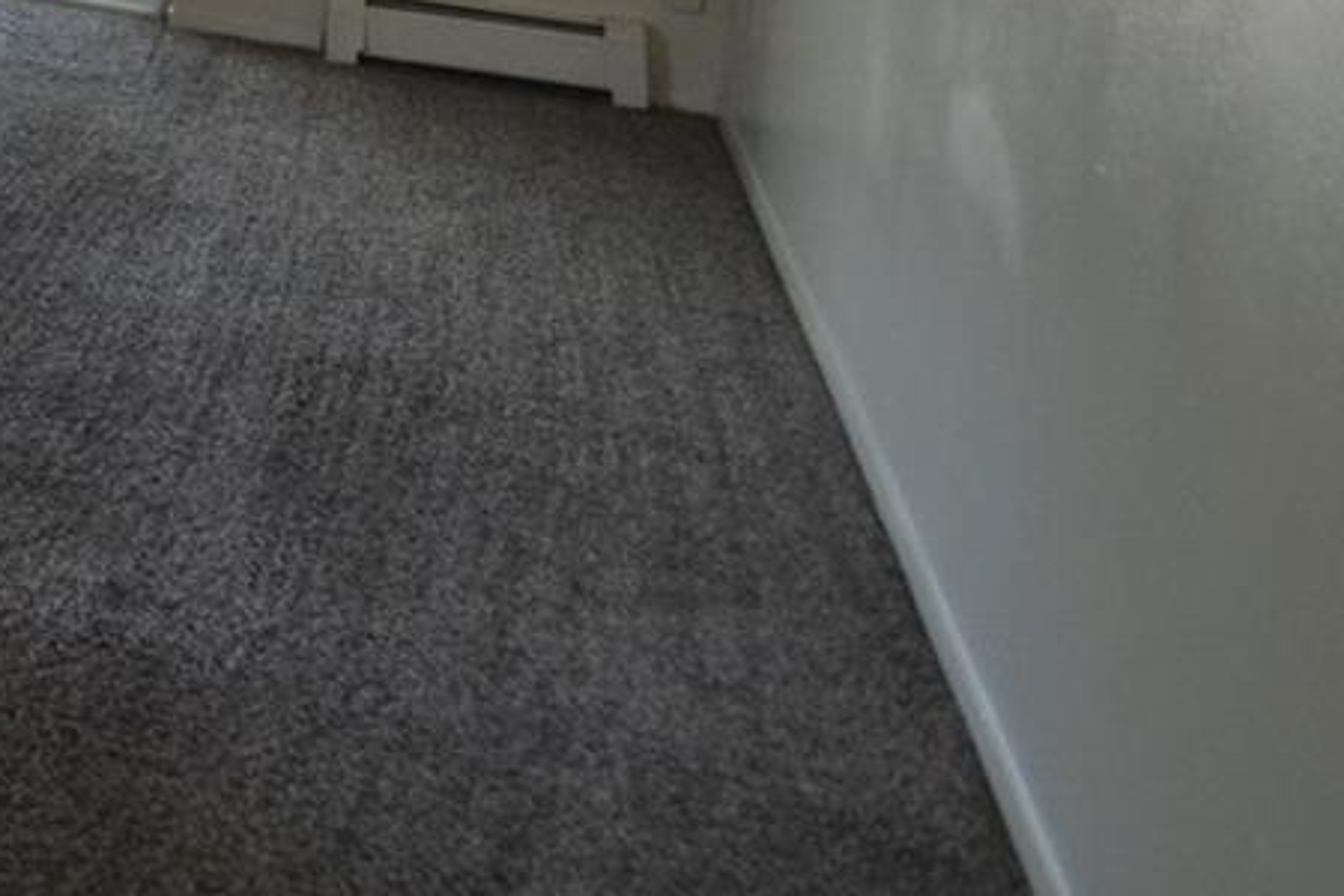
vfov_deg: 20.9
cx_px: -896
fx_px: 2016
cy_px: -478
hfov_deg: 24.1
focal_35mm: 54
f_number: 3.5
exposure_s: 1/60
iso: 640
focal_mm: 10
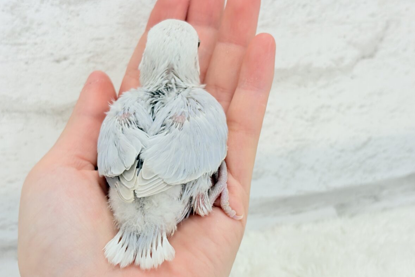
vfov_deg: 24.6
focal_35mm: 55
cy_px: 157
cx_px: 206
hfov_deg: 36.2
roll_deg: +3.5
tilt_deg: -24.6
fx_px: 634
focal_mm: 5.96
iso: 64
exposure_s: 1/100
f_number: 1.6
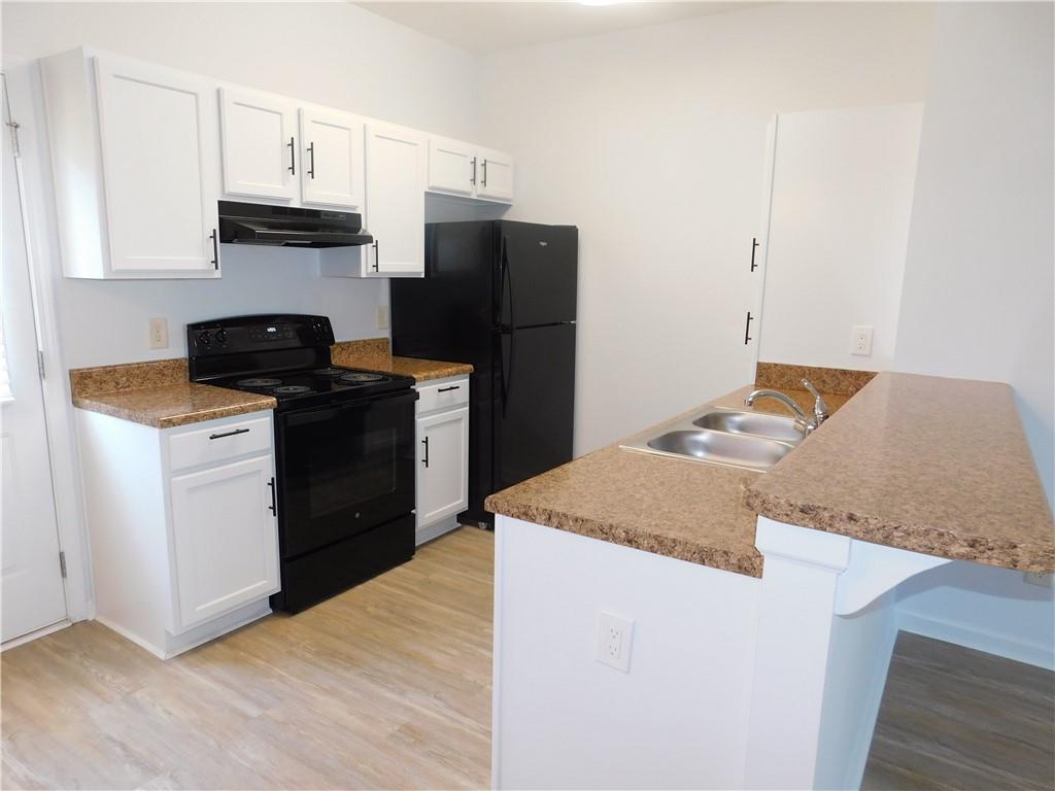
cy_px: 396
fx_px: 701
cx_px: 528
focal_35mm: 23
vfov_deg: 58.9
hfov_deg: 73.9
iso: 200
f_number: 3
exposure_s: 1/30
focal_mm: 4
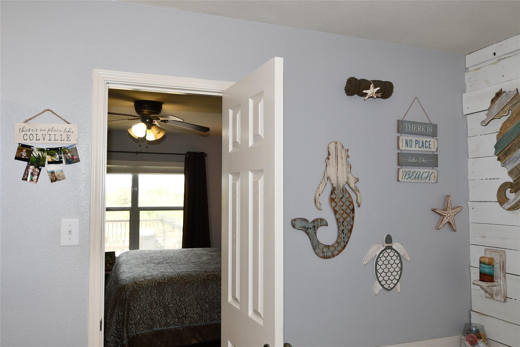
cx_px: 260
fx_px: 404
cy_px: 174
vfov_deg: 46.4
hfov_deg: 65.5
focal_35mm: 28
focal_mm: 14
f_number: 4.5
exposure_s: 1/60
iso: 125
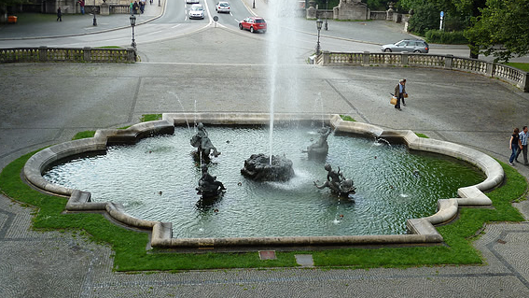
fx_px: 687
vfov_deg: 24.4
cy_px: 124
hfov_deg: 42.1
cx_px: 268
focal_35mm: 49
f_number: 4
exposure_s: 1/160
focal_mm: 7.3
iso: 80
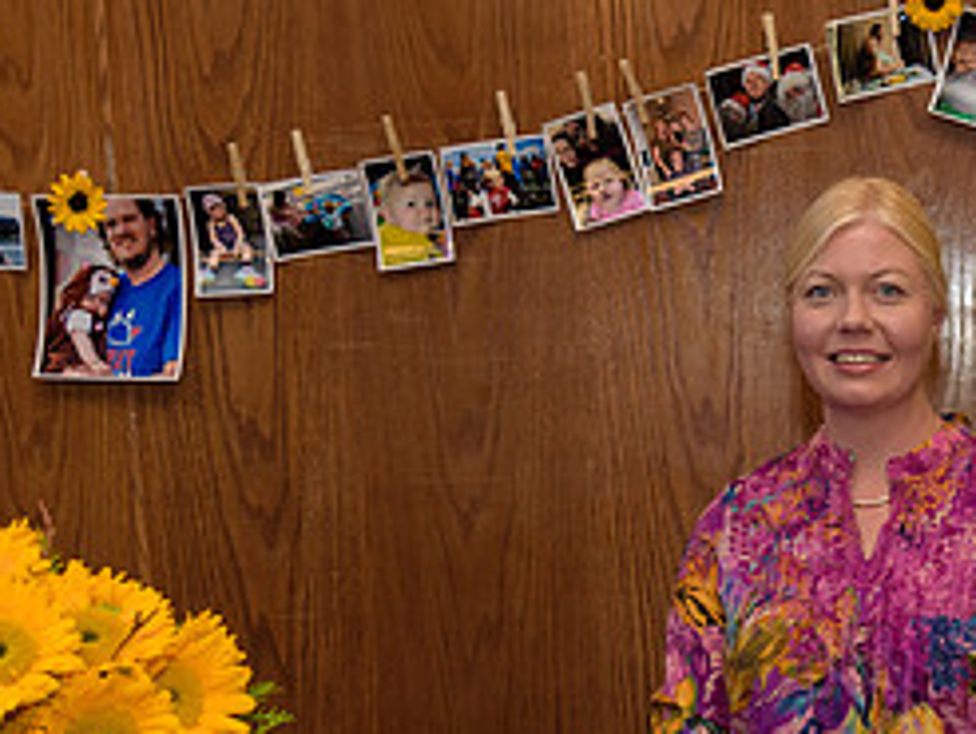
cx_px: 877
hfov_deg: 24.6
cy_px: 669
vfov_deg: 18.8
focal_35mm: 77
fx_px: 2173
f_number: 4
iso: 800
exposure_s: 1/160
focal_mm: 34
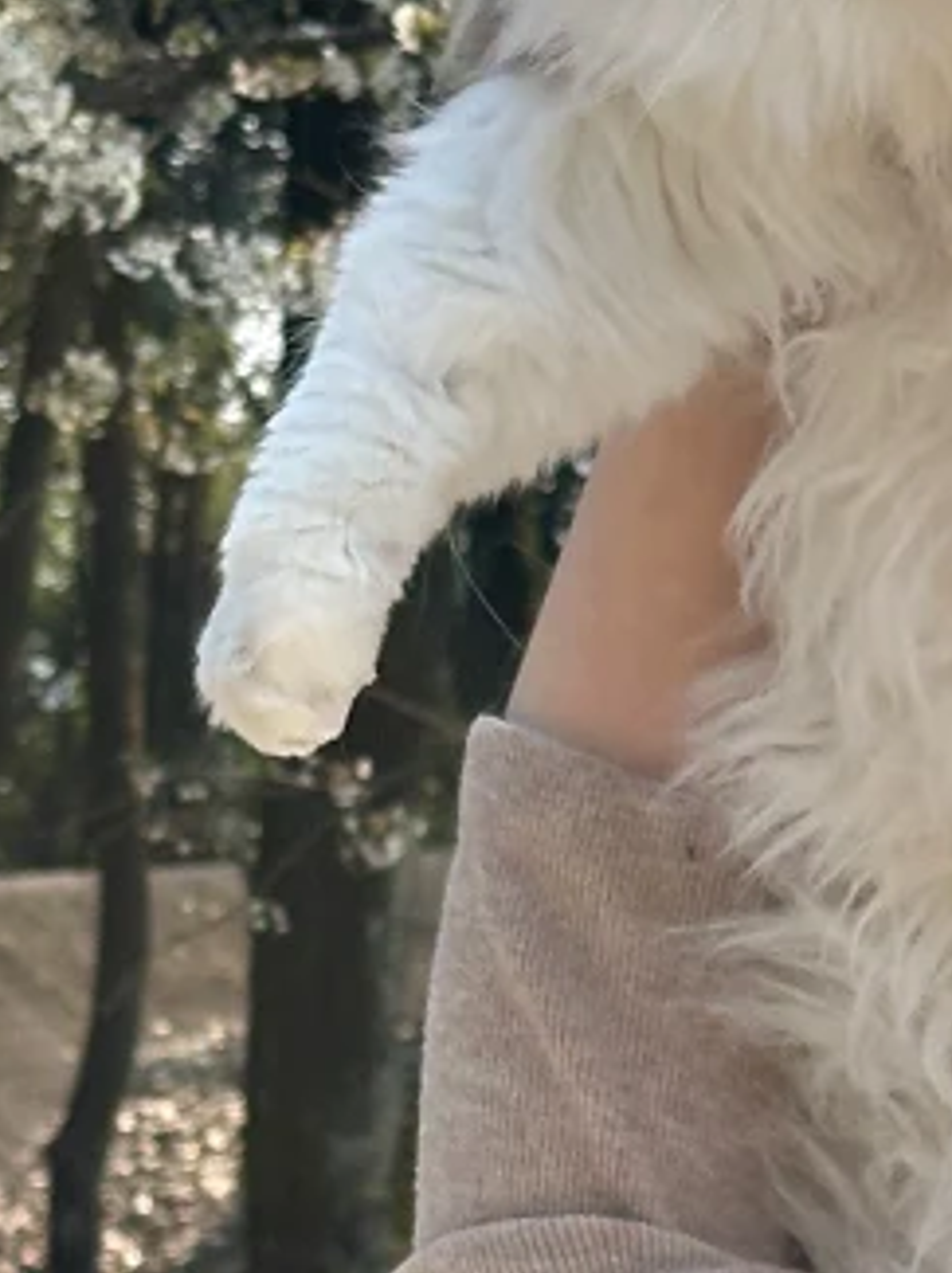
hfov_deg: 6.8
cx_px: 1720
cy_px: 838
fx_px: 7826
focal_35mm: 213
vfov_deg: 9.3
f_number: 1.78
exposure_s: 1/1323
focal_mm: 6.86
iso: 64
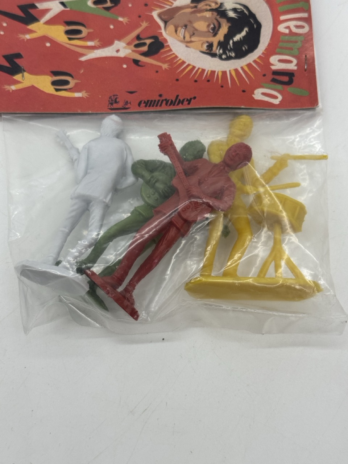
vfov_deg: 39.7
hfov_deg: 30.3
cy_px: 232
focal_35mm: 48
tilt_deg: -75.9
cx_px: 174
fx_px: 643
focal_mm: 6.76
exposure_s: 1/488
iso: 64
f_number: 1.78
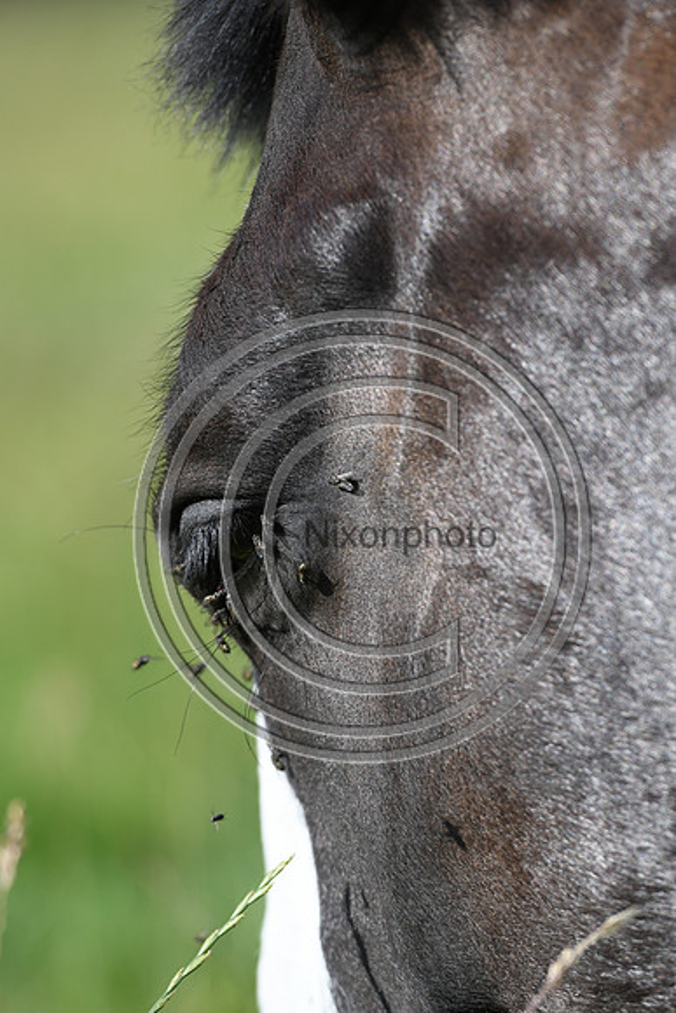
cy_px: 506
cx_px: 338
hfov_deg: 4.6
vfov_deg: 6.9
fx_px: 8444
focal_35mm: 300
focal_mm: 200
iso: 140
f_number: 3.5
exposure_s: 1/1250
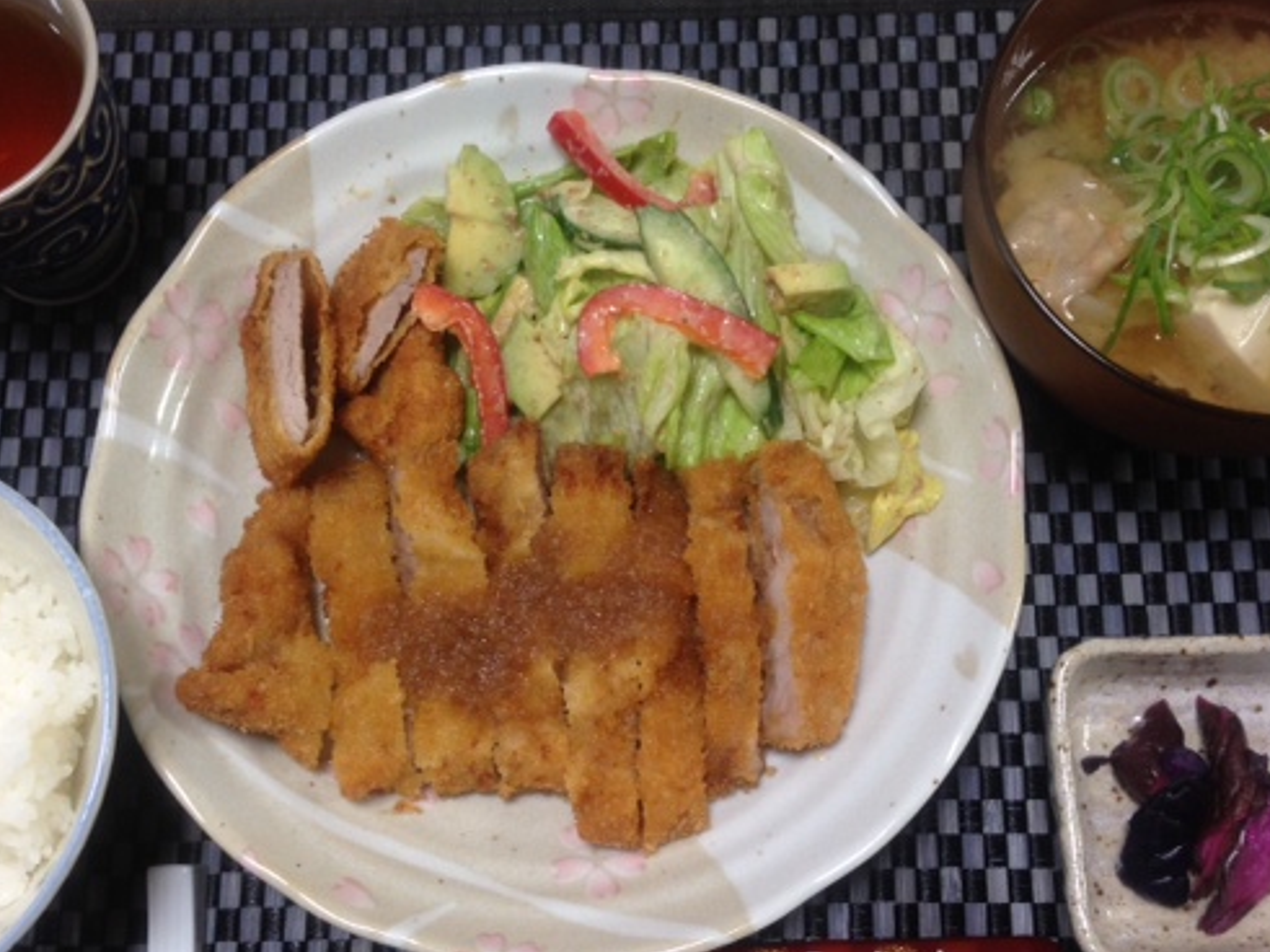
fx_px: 1577
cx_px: 600
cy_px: 554
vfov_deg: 33.5
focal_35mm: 43
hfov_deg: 43.8
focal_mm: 4.12
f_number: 2.4
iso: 80
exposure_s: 1/20
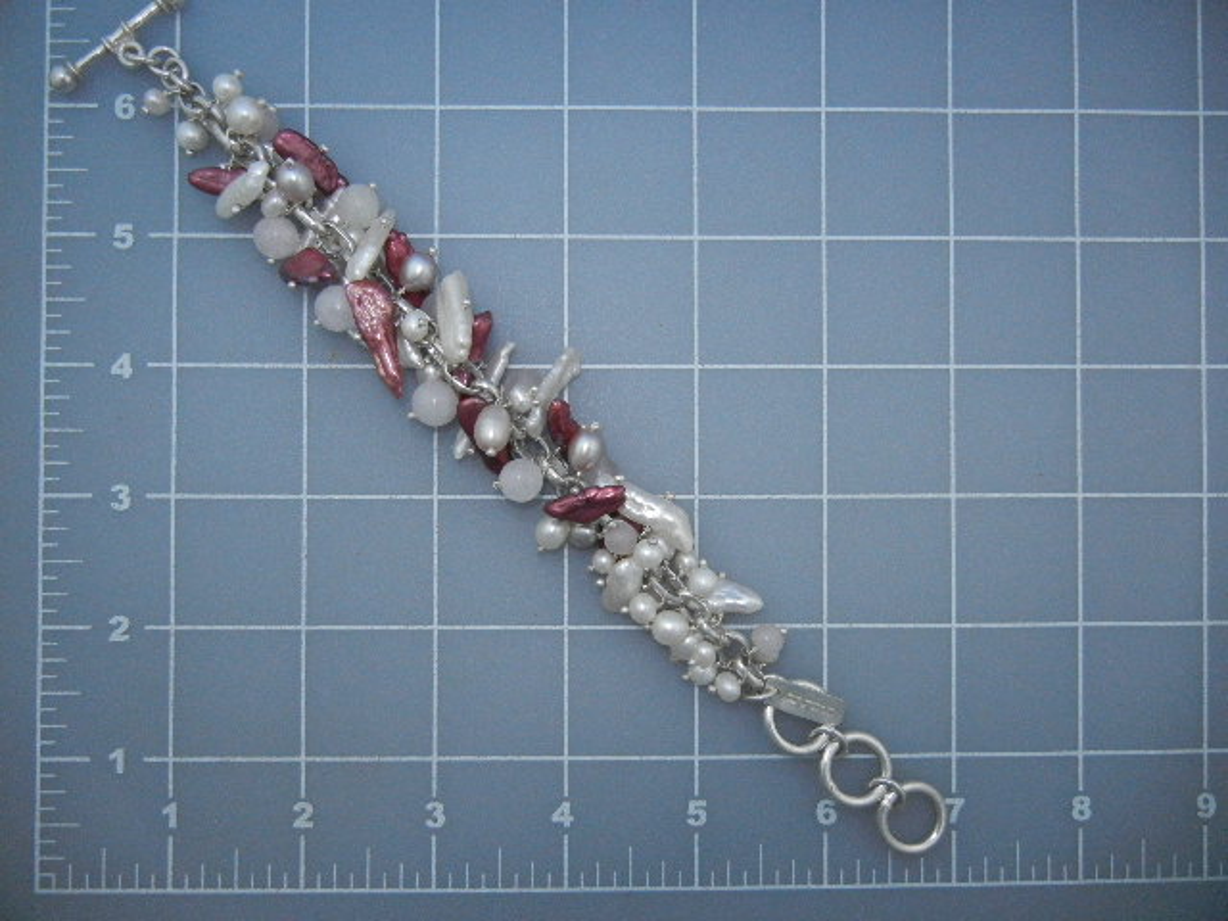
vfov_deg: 46.8
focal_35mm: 30
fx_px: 1064
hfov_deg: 60.0
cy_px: 460
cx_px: 614
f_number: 7
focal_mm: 5.4
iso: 800
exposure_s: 1/30
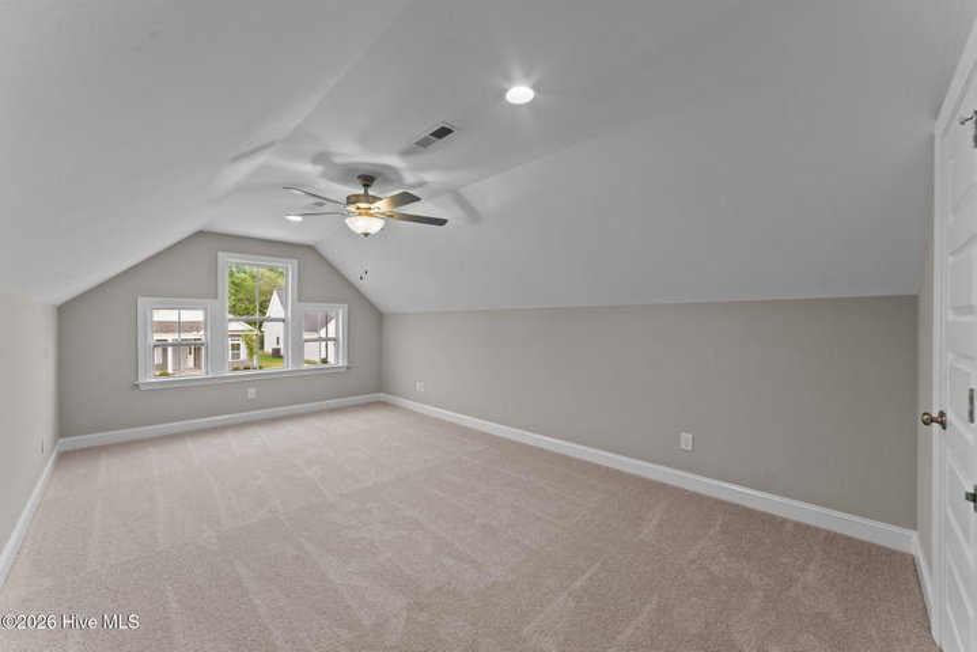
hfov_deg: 104.2
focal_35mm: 14
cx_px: 488
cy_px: 326
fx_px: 380
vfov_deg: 81.3
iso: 160
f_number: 8
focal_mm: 14
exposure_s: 1/10
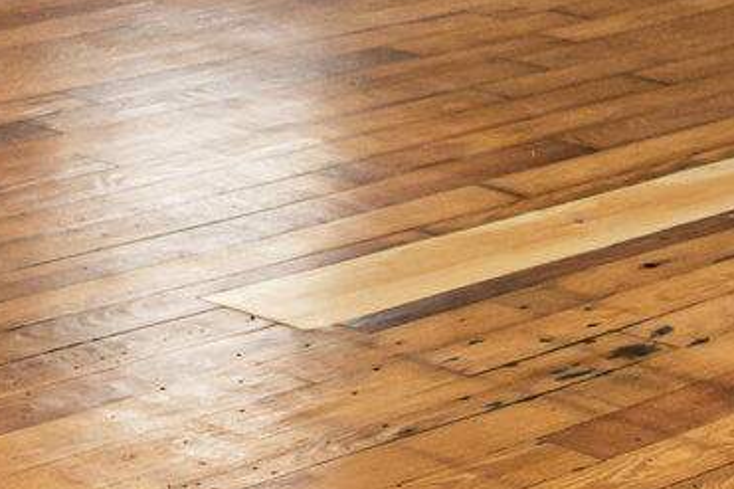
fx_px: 3424
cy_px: 174
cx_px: -776
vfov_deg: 8.2
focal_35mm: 168
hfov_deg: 11.0
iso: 320
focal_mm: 24
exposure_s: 1/200
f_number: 4
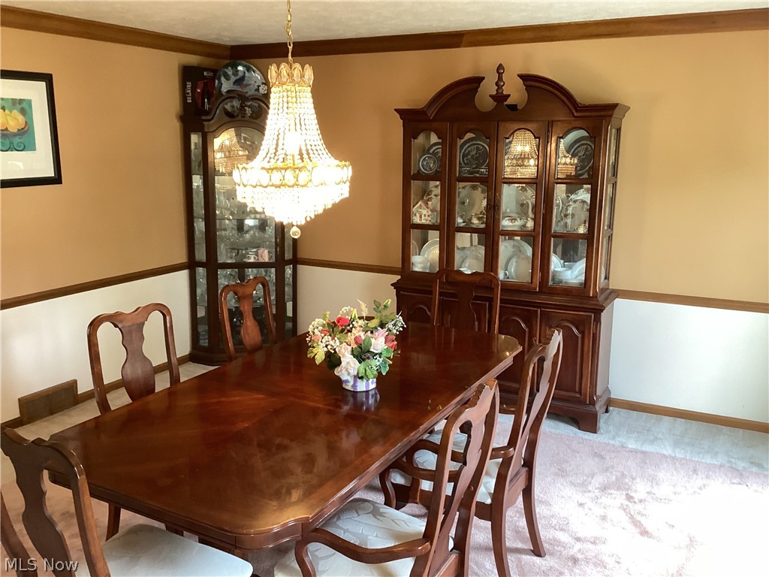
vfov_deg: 45.4
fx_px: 689
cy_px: 288
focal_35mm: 31
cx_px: 384
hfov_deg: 58.4
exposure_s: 1/50
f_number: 2.4
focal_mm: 3.3
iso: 125
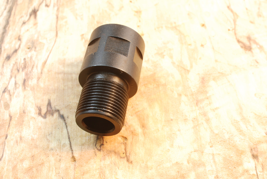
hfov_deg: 33.4
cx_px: 134
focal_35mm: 60
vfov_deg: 22.7
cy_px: 90
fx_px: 446
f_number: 22
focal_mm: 40
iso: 200
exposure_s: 1/4
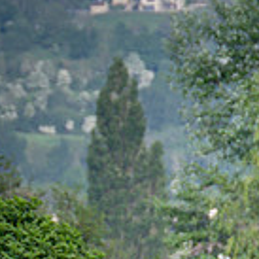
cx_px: 522
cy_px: 401
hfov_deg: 1.9
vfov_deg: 1.9
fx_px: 7805
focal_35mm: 922
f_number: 4
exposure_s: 1/1600
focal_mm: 98
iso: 400
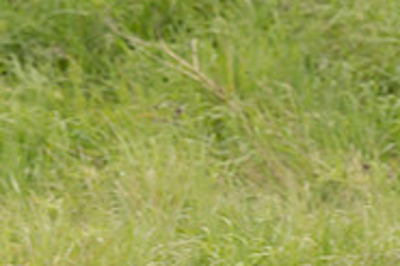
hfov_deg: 1.8
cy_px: 153
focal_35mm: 1177
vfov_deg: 1.2
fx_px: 13066
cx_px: -25
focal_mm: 197
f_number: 4
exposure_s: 1/1000
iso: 320
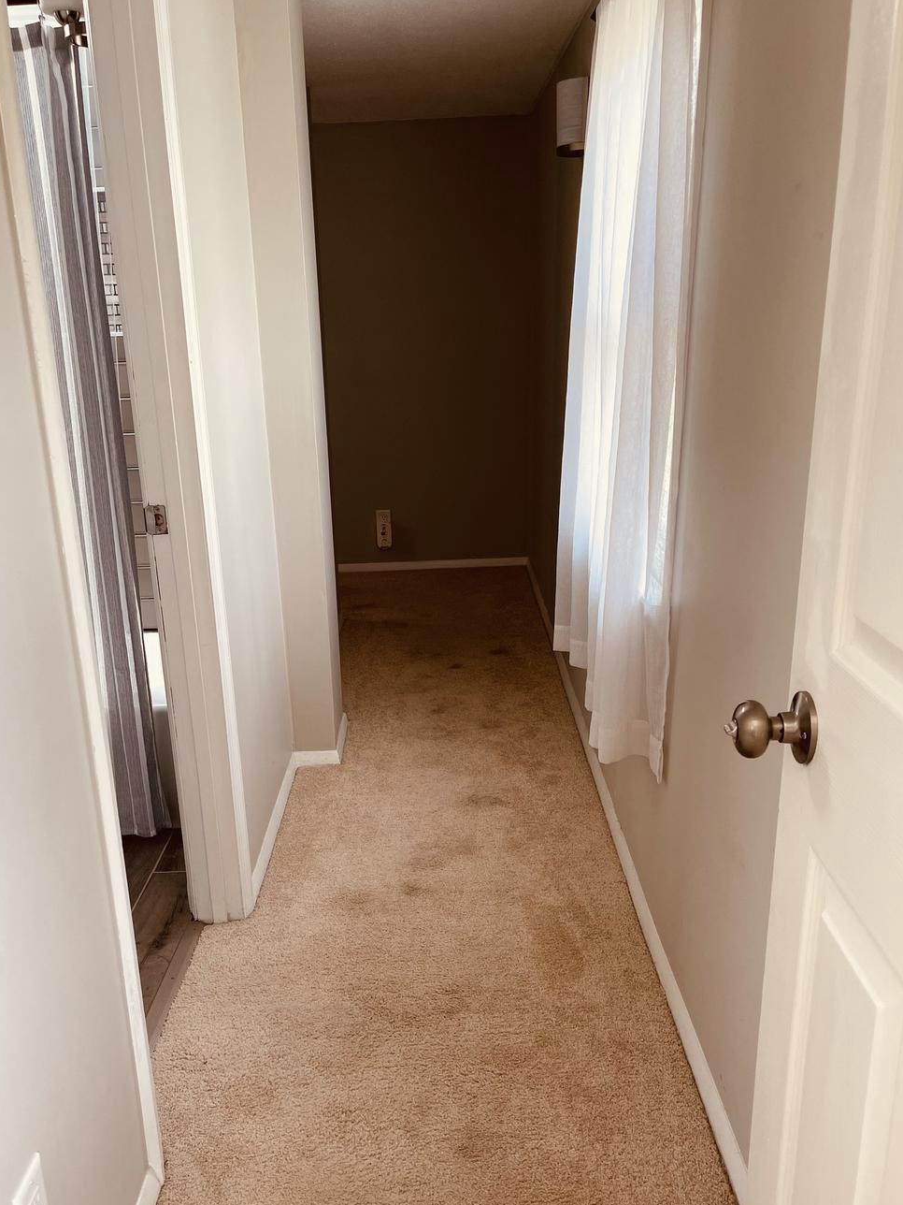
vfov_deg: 58.1
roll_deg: +2.0
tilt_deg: -20.4
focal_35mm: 31
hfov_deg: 45.4
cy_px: 687
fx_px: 1078
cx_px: 425
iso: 80
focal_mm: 5.1
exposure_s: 1/121
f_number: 1.6
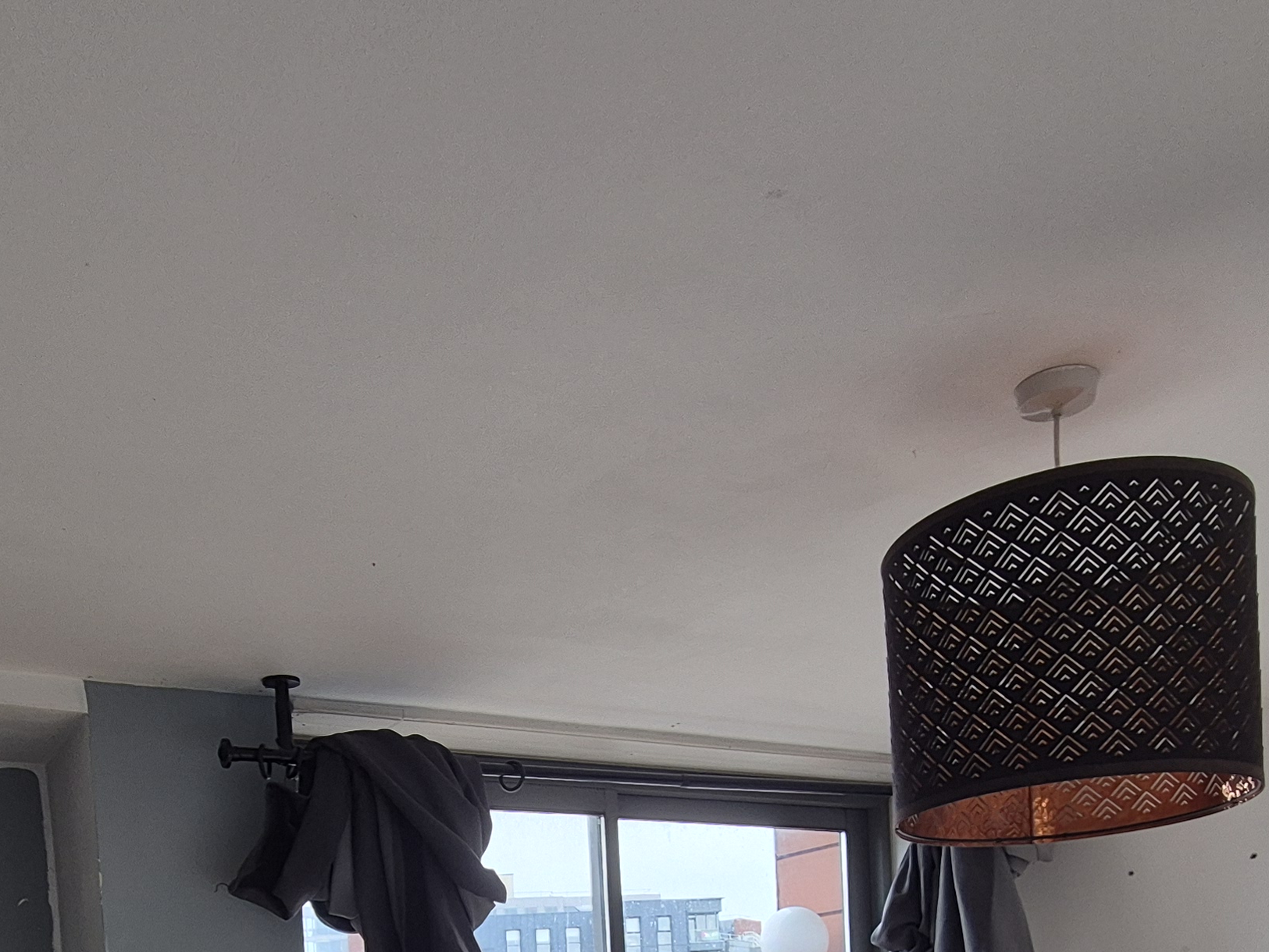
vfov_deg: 35.5
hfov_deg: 56.4
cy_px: 1121
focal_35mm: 32
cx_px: 517
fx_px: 1173
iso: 50
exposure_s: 1/50
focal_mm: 2.2
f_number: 2.2
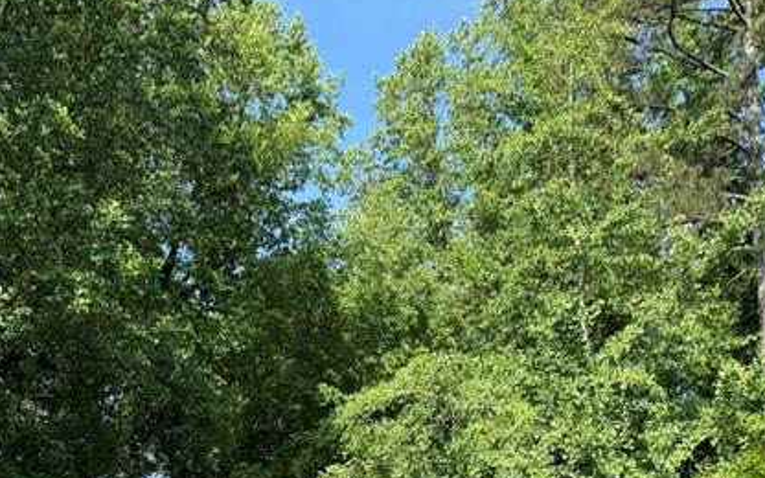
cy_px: 680
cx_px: 289
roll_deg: -0.9
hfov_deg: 42.3
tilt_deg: -0.2
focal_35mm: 47
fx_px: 980
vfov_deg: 23.1
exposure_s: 1/1812
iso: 80
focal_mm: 6.76
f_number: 1.78
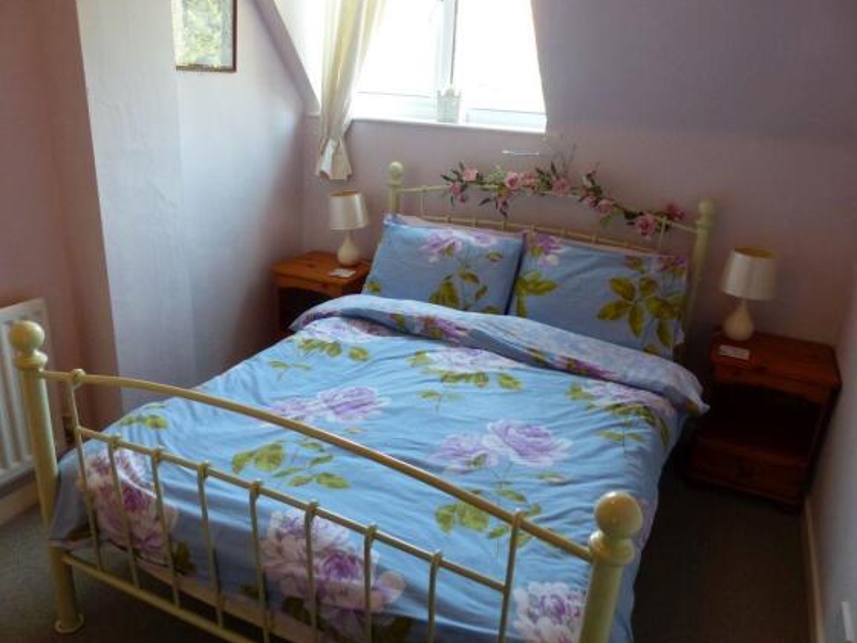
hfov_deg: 67.3
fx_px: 644
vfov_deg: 53.1
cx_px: 422
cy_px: 312
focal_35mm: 26
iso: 320
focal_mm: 4.5
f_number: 2.8
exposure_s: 1/60
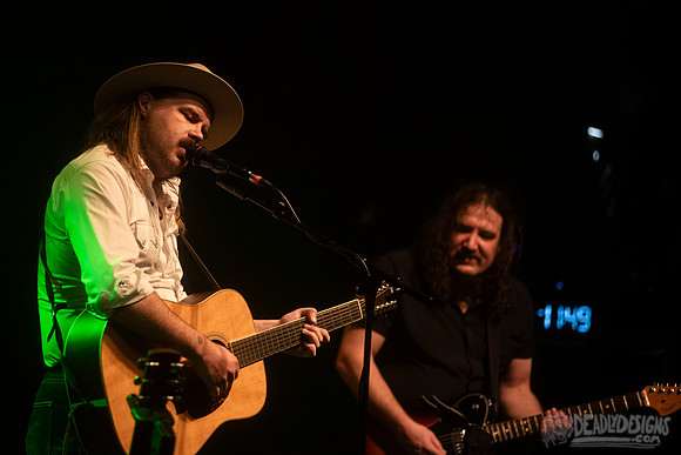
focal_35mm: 180
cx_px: 299
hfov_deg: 11.4
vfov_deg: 7.6
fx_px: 3399
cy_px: 200
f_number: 3.2
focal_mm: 160
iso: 2500
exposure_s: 1/160
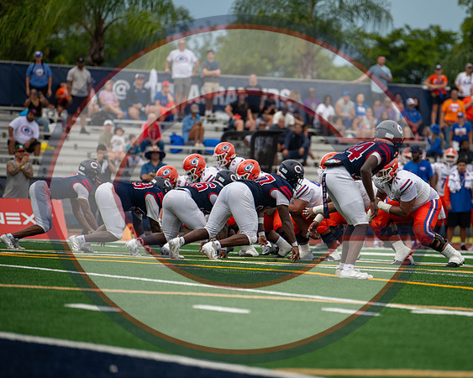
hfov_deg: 8.0
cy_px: 197
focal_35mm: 241
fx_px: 3369
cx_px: 289
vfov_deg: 6.4
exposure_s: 1/1000
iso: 90
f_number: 2.8
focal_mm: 185
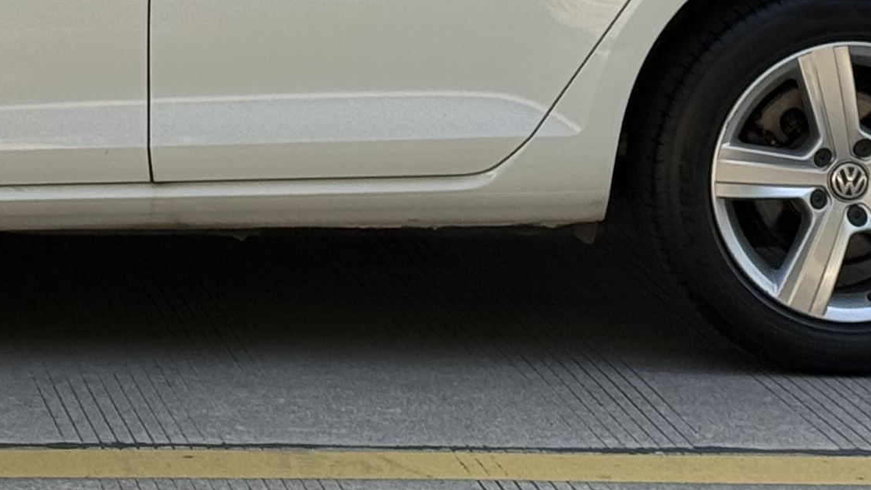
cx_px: -98
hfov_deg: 11.2
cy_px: -332
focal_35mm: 189
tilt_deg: -3.3
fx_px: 4365
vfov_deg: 6.3
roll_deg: +0.2
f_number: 1.78
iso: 100
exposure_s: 1/1116
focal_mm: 6.76
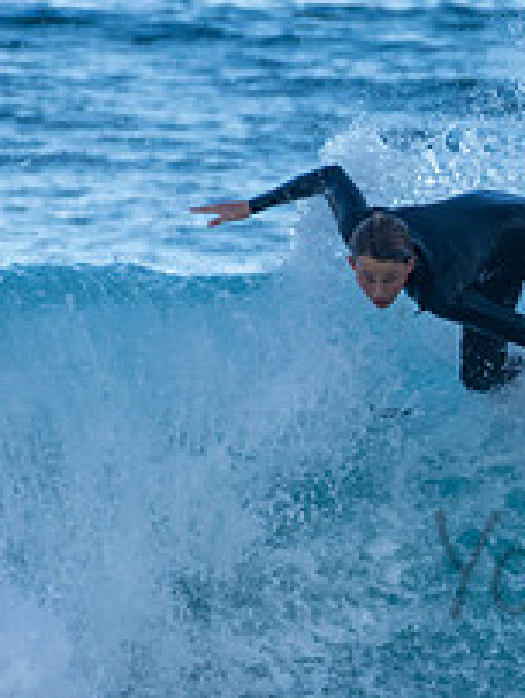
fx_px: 41751
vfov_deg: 1.0
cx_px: 791
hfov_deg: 0.7
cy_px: 534
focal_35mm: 2069
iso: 320
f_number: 5.6
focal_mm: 500
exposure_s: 1/800
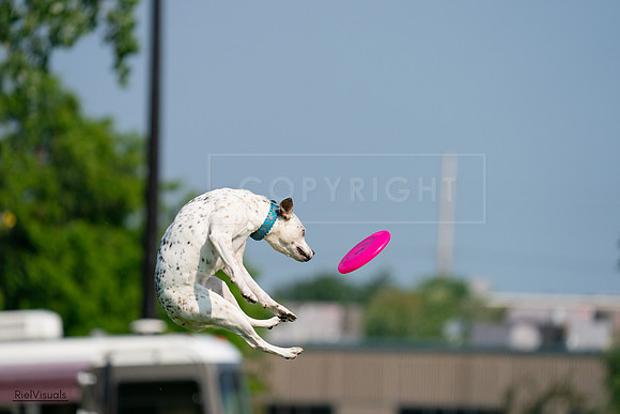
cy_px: 207
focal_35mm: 419
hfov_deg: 4.9
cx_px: 310
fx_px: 7217
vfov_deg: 3.3
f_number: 6.3
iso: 640
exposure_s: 1/4000
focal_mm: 419
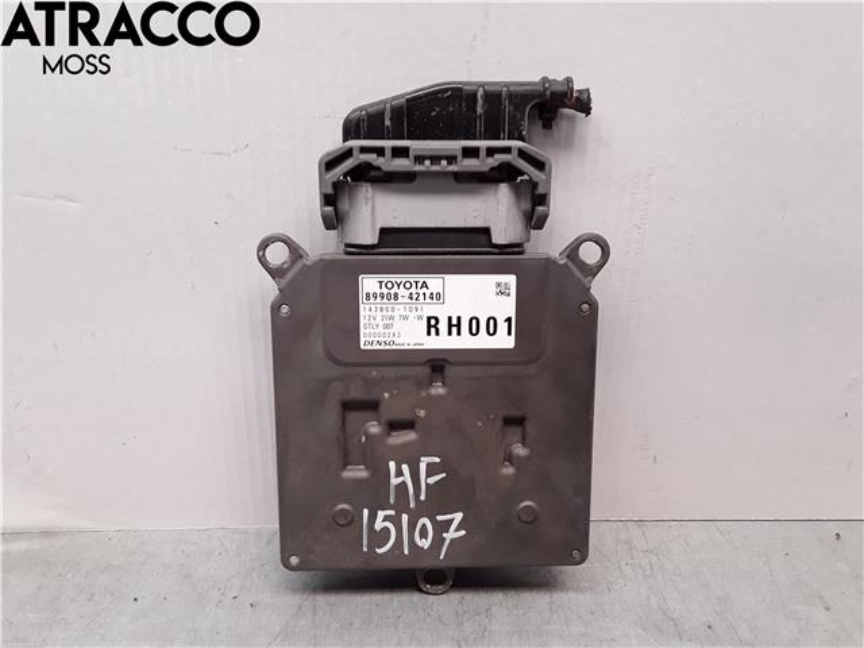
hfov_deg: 63.4
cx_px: 432
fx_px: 699
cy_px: 324
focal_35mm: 28
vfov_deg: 49.7
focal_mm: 2.91
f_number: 1.9
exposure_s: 1/50
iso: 50
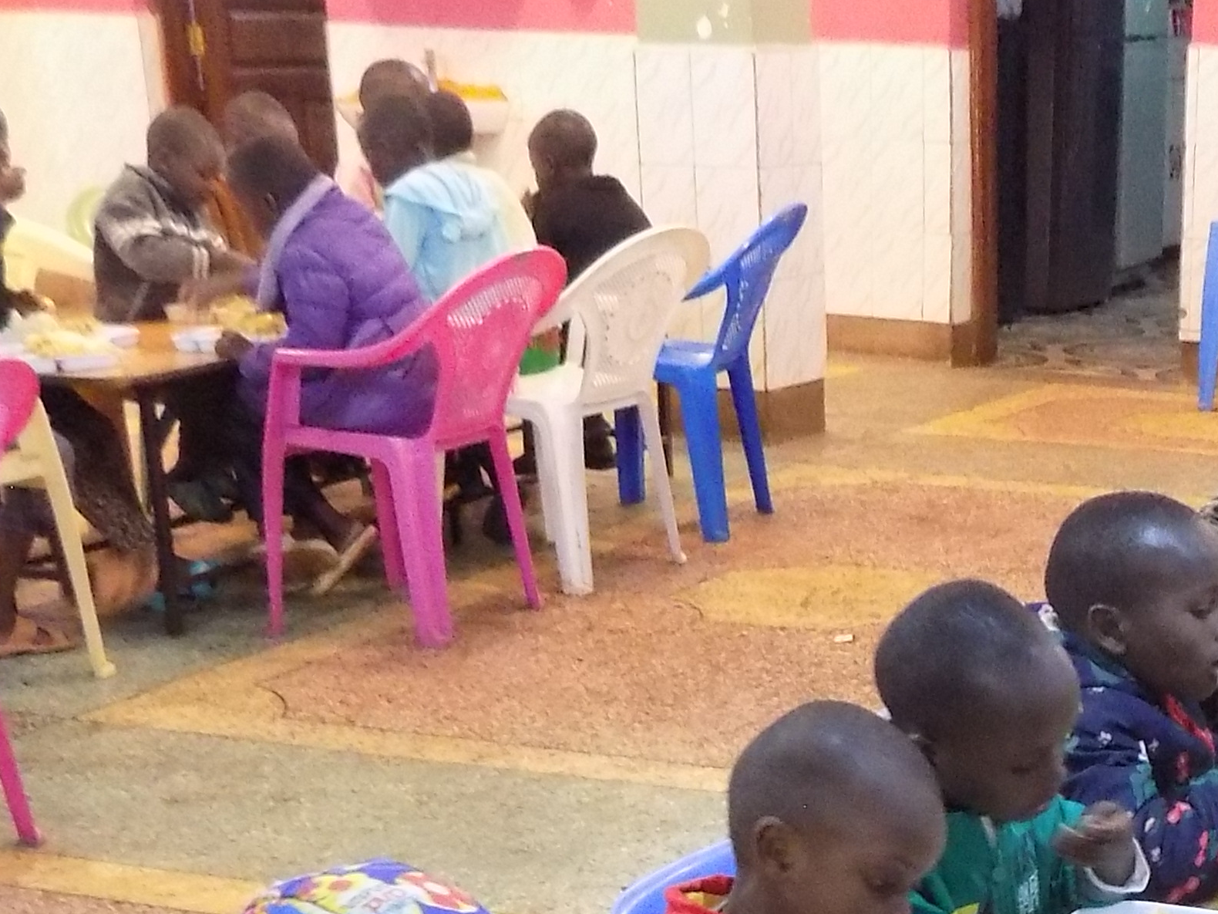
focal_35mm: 75
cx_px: 1115
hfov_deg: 25.1
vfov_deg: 17.8
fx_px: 2639
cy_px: 1320
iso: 400
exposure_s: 1/10
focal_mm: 4
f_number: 3.1
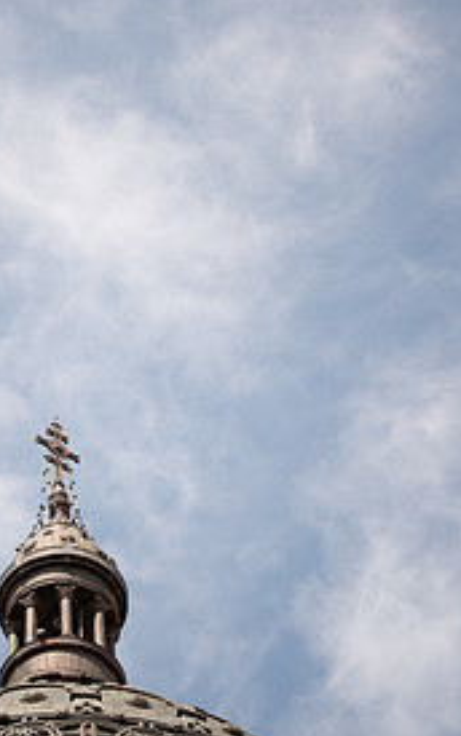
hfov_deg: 8.7
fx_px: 3014
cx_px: 118
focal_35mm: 150
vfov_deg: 13.9
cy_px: 401
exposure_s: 1/2000
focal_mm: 90
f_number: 2.8
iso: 100
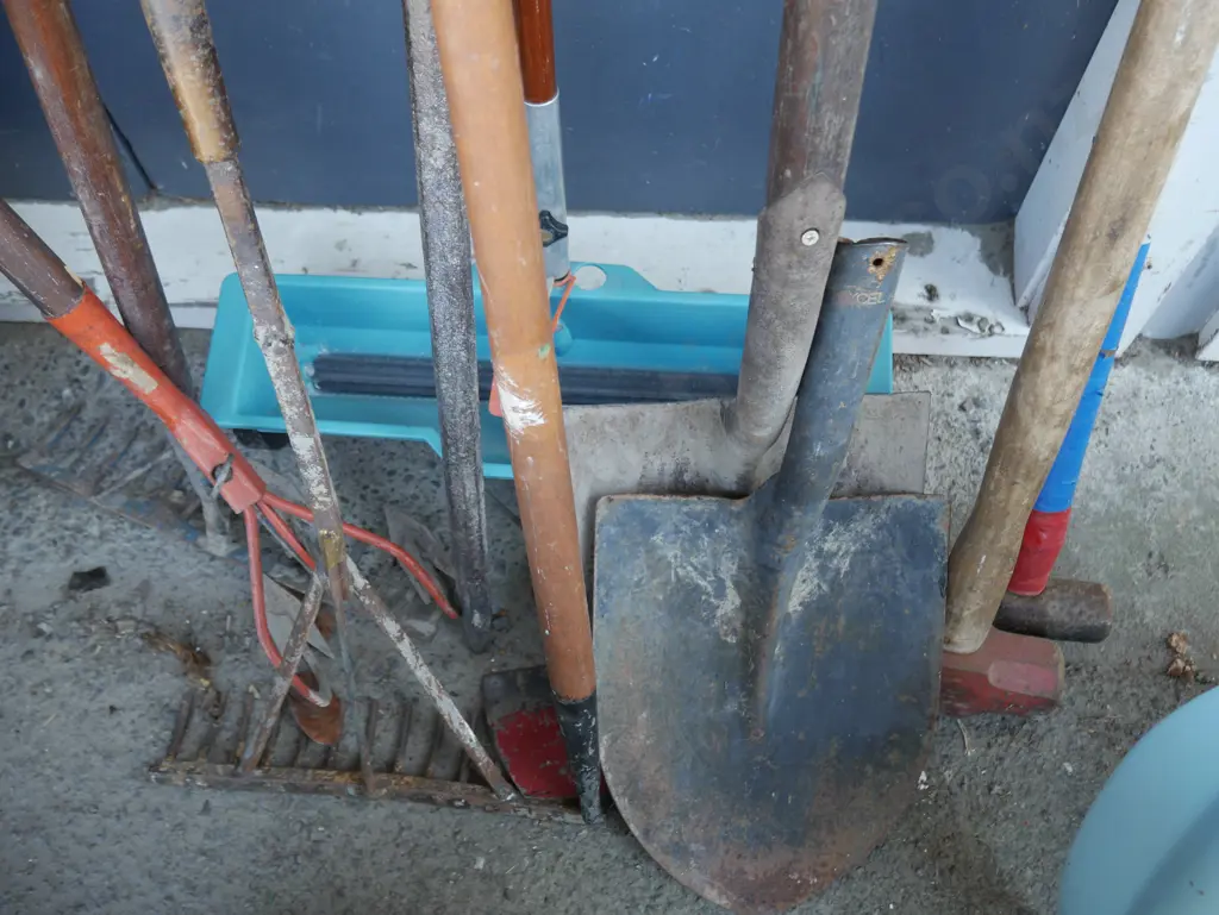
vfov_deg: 44.2
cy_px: 458
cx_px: 610
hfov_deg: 56.8
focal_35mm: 32
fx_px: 1127
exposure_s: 1/60
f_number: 3.6
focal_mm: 16
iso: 250
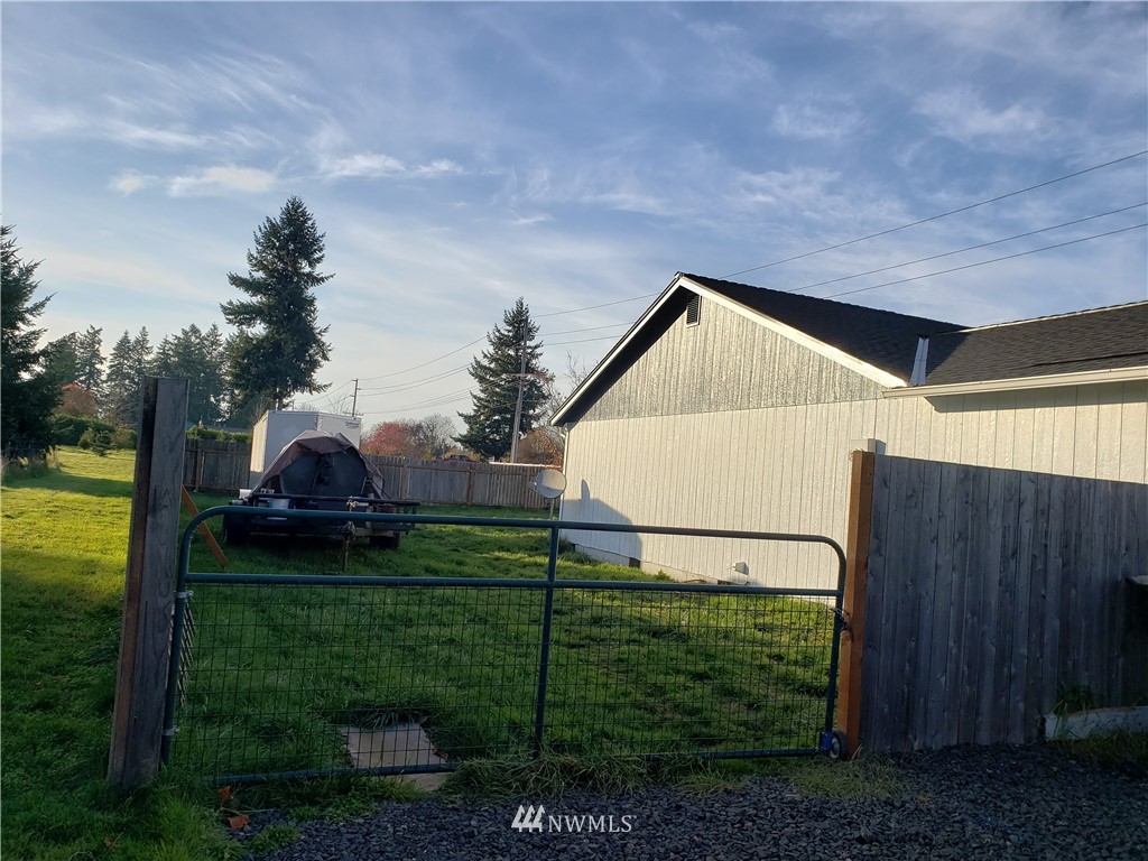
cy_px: 430
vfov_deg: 53.1
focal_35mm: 26
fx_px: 862
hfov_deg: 67.3
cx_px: 574
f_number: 2.4
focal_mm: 4.3
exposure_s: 1/1266
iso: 50
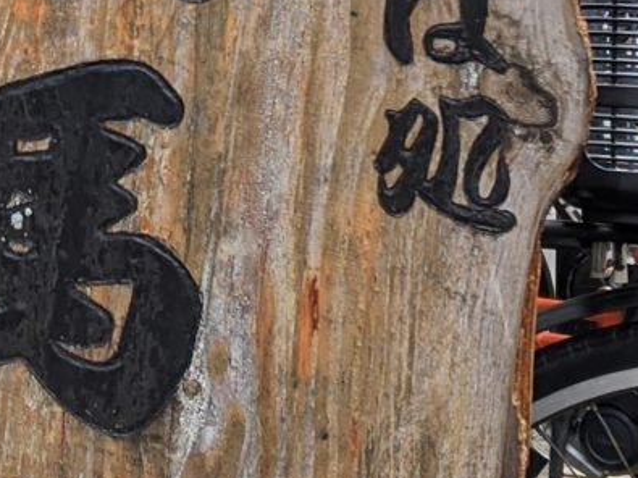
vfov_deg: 10.3
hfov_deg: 13.9
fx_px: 2580
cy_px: -171
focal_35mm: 140
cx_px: 8
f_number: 1.8
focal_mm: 4.44
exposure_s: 1/143
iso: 41
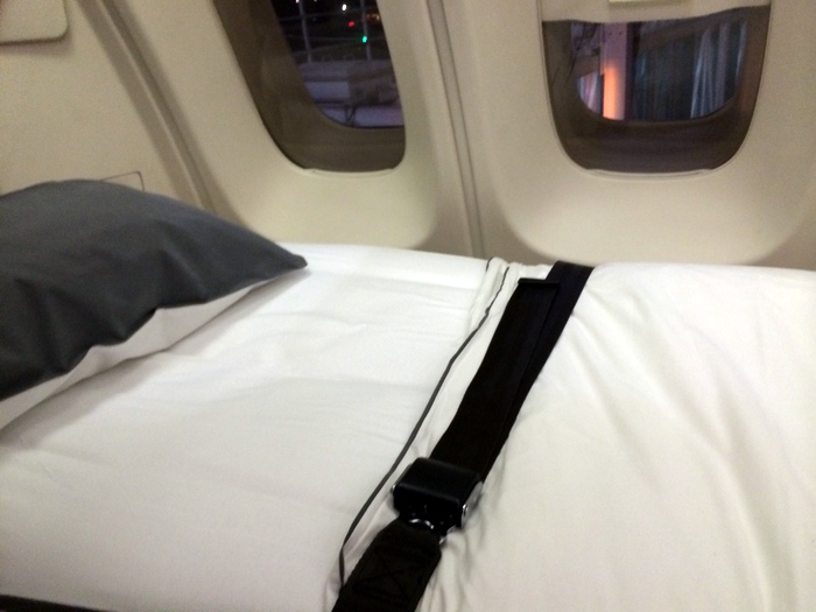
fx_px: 707
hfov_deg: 60.0
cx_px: 408
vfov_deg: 46.8
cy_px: 306
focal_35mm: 30
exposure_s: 1/30
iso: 320
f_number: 2.2
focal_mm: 4.12
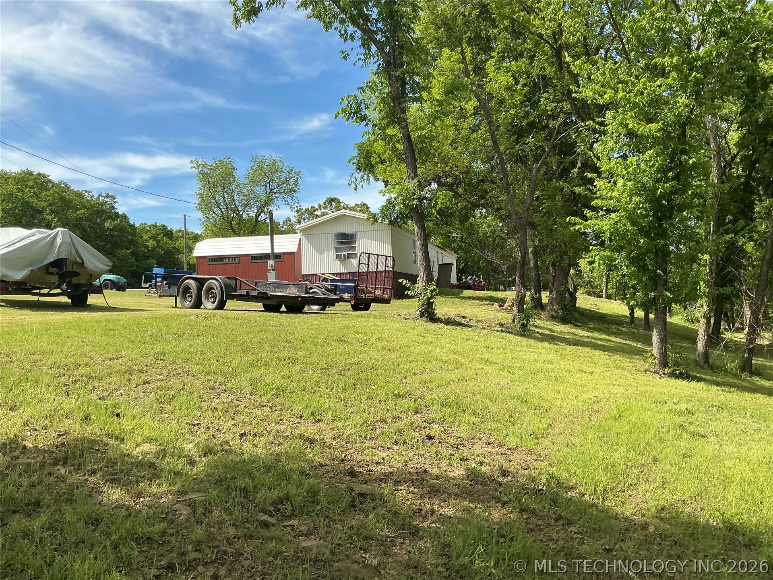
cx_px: 386
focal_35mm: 29
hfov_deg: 61.7
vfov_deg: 48.2
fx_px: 648
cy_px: 290
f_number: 1.8
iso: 25
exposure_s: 1/1250
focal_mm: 3
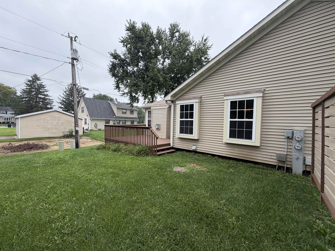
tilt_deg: -0.2
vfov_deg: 85.7
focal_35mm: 14
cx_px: 168
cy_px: 126
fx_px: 135
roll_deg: -1.3
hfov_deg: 102.1
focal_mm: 2.22
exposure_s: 1/121
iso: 64
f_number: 2.2
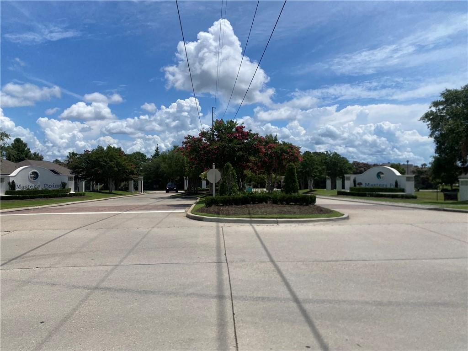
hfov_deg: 67.3
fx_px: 352
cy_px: 176
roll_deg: -0.3
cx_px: 234
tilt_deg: +0.4
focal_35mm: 26
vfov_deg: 53.1
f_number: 1.8
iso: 32
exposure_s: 1/6410
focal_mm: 4.25
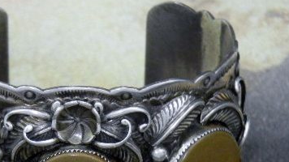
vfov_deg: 6.1
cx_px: 71
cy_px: 174
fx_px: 1525
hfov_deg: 10.8
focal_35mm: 199
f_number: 4.5
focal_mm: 18.3
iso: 800
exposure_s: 1/30
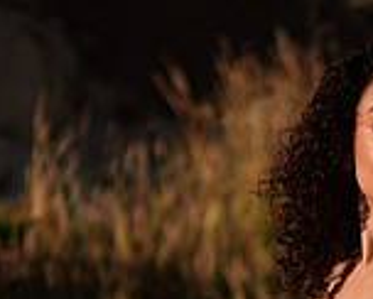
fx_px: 1072
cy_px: 353
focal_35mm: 97
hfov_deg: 19.4
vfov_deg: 15.4
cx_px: 339
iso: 50
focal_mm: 35
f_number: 1.8
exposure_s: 1/8000
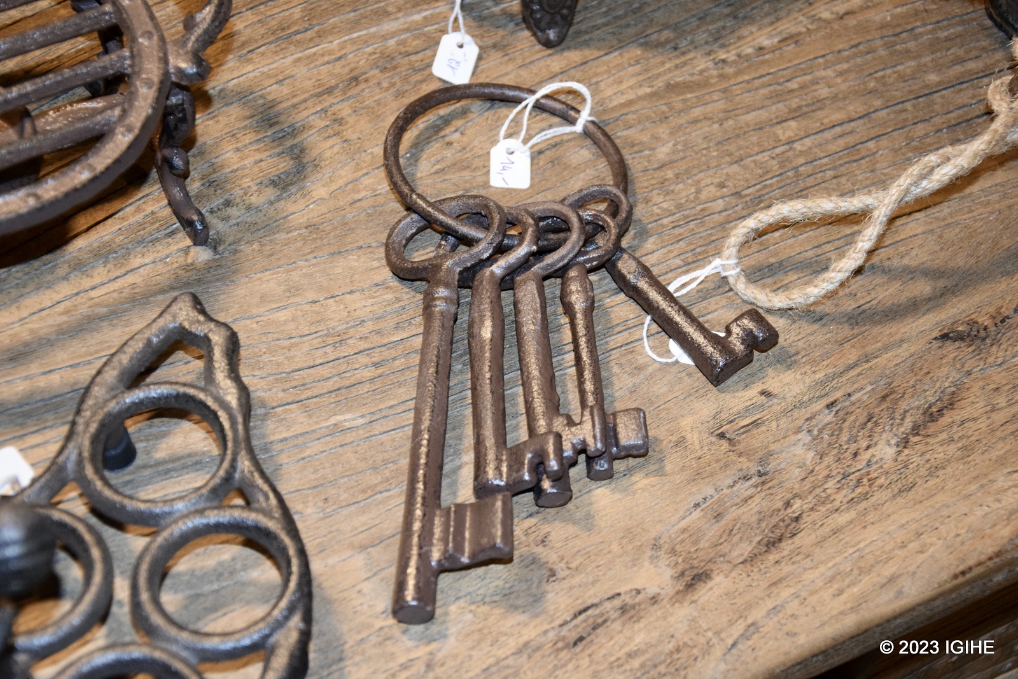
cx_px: 509
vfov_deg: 17.5
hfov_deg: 26.0
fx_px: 2206
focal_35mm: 78
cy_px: 340
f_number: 5
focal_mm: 52
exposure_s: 1/60
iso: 1800
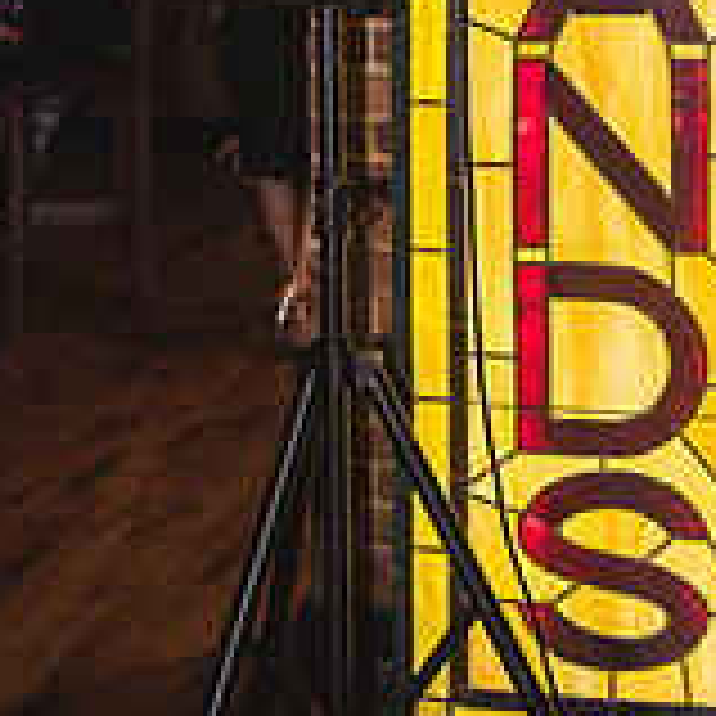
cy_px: -95
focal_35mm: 96
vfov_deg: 17.4
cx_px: 410
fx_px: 2247
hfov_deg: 18.1
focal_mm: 40
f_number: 2.8
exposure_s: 1/200
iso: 450
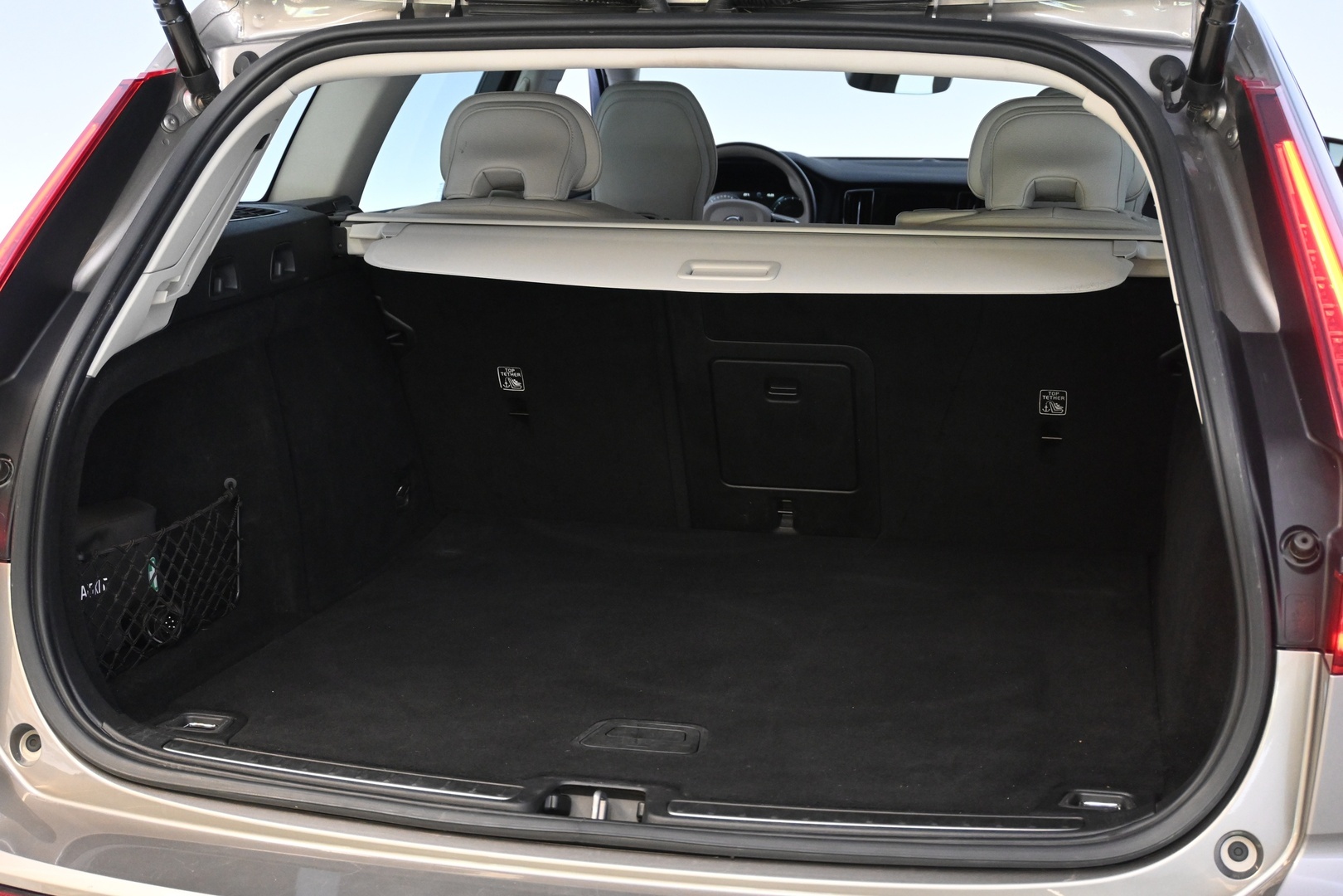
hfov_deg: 40.5
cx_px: 672
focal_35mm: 49
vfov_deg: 27.7
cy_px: 448
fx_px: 1819
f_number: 5
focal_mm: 32.5
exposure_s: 1/50
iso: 2200
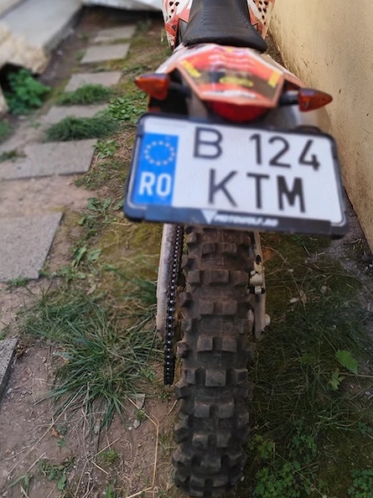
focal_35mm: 31
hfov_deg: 45.0
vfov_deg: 57.1
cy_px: 165
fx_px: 446
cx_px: 233
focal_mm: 6.14
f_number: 1.65
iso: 100
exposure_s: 1/100
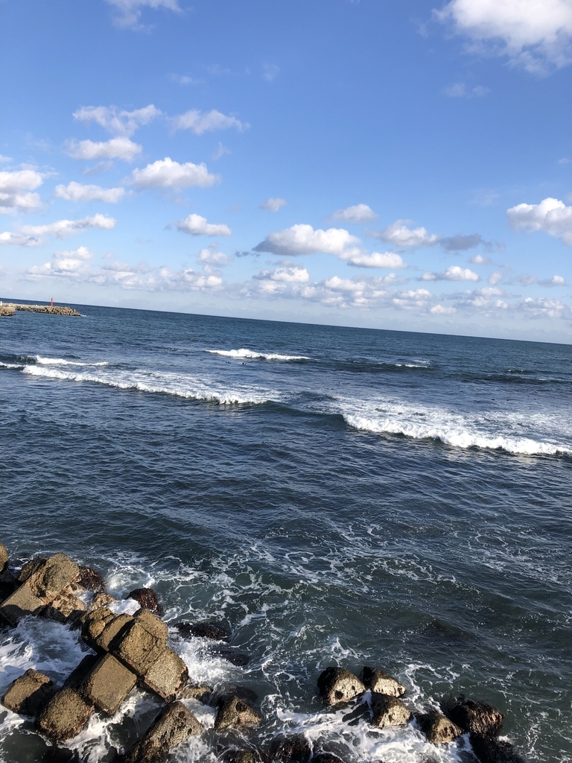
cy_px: 382
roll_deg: -4.5
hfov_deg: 49.7
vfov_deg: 63.4
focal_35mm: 28
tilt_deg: -4.4
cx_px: 286
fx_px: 617
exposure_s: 1/1715
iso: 20
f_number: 1.8
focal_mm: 3.99
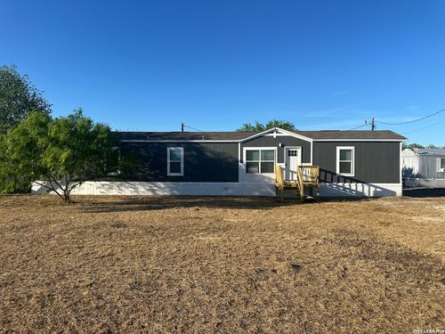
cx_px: 222
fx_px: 309
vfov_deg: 56.8
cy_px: 167
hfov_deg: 71.6
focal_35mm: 24
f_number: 1.78
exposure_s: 1/3597
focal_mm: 6.86
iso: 80
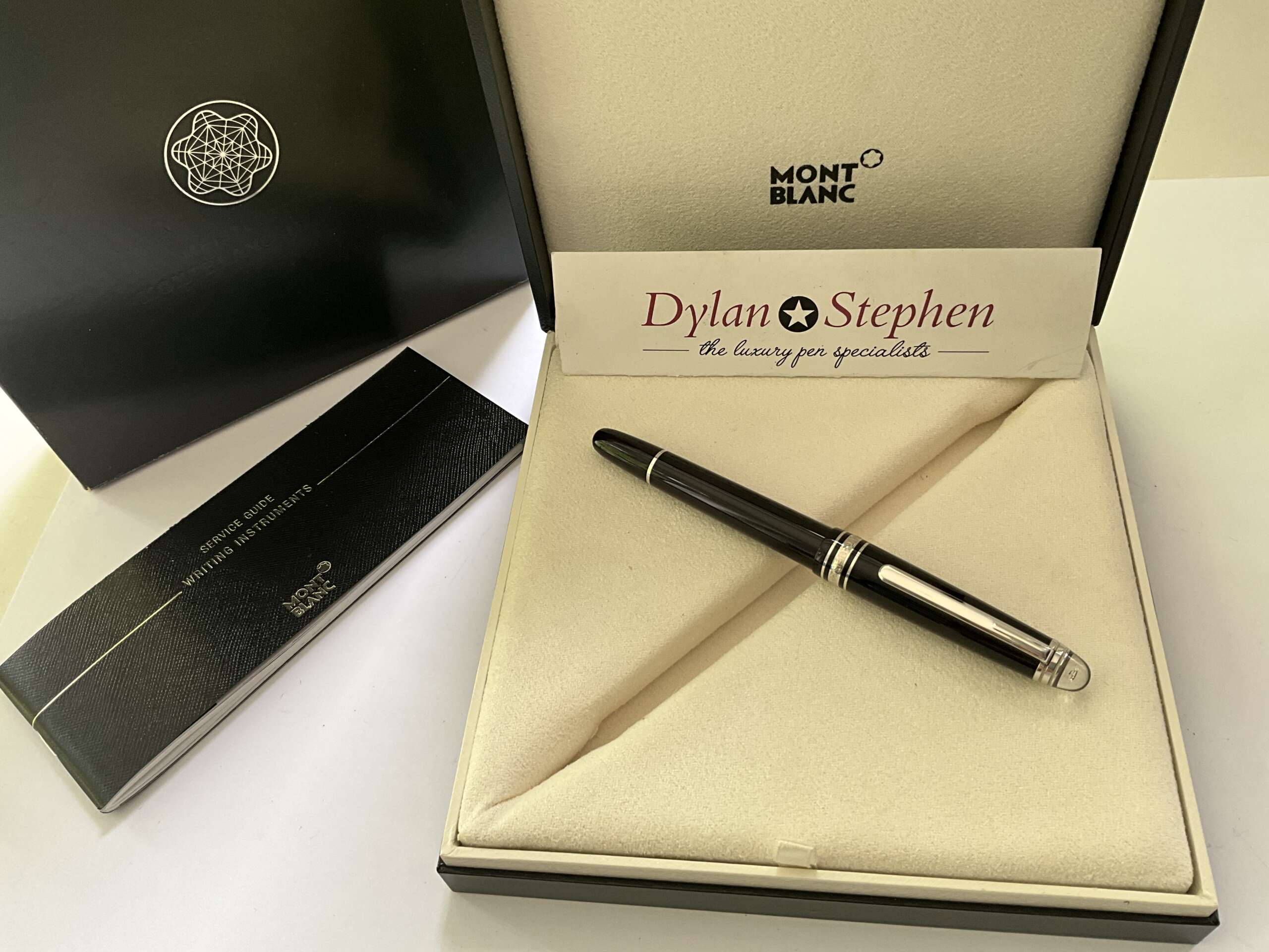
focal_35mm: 29
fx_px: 1063
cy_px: 476
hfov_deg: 61.7
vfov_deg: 48.2
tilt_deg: -53.1
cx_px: 634
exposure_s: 1/122
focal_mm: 3
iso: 50
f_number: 1.8
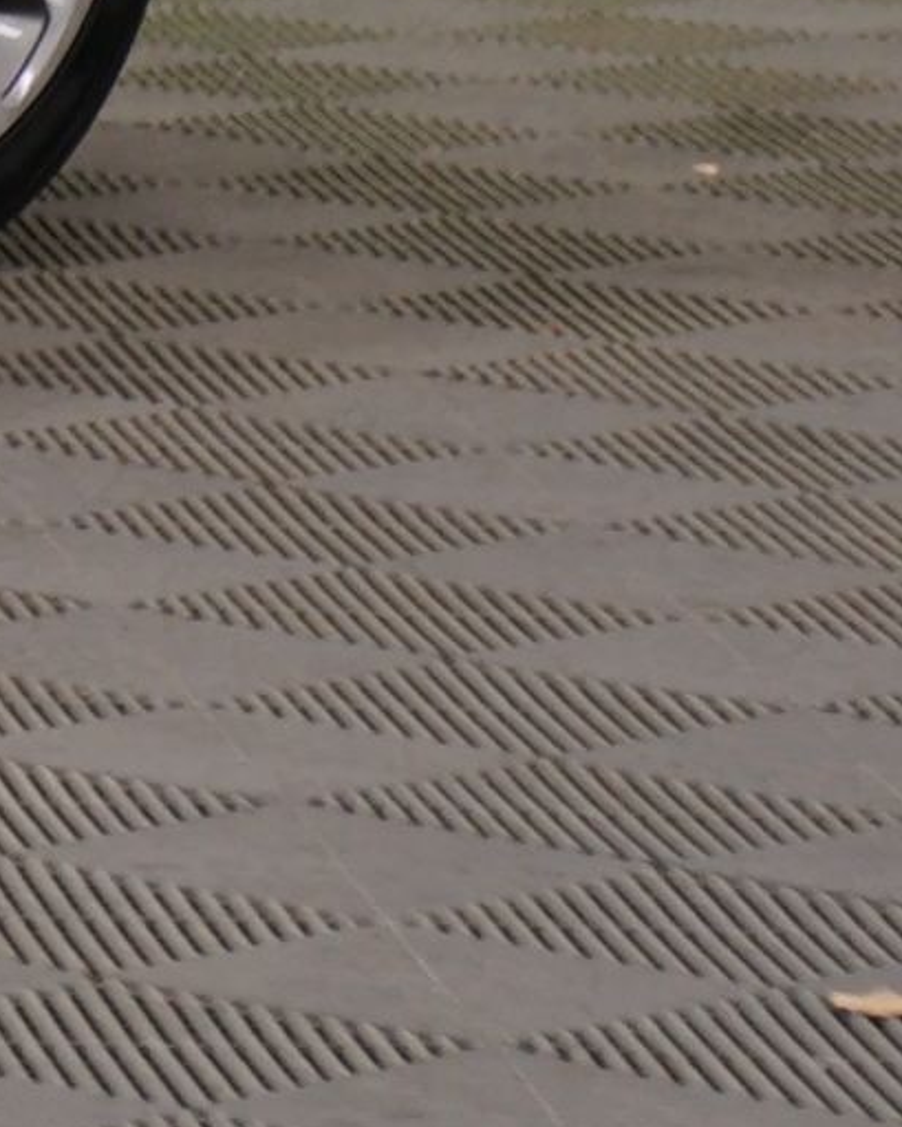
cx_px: -3260
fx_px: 11809
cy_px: -1228
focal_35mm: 354
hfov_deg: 4.0
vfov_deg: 5.3
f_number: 5
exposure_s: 1/8
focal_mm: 49
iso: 400
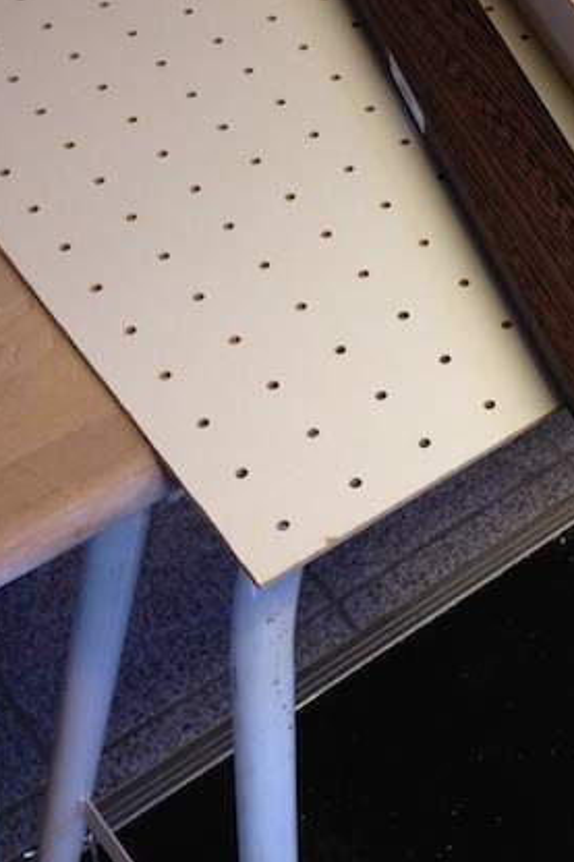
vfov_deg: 30.2
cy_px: 249
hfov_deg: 19.8
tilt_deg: -41.7
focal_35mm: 66
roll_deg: +0.8
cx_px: 609
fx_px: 1580
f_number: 2.4
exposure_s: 1/20
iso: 160
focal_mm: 4.12
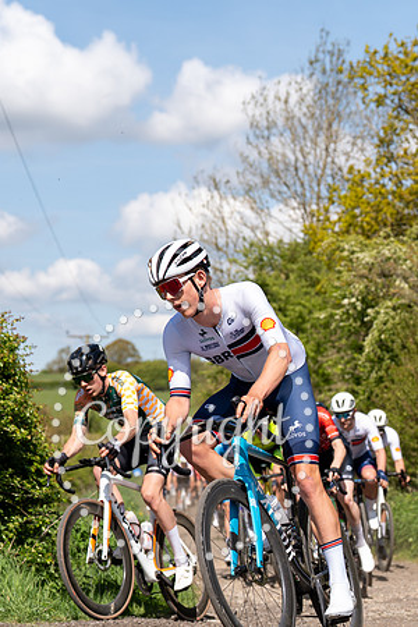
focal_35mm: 105
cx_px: 312
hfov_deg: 13.0
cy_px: 313
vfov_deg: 19.4
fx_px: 1834
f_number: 4
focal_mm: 70
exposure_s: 1/1000
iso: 100
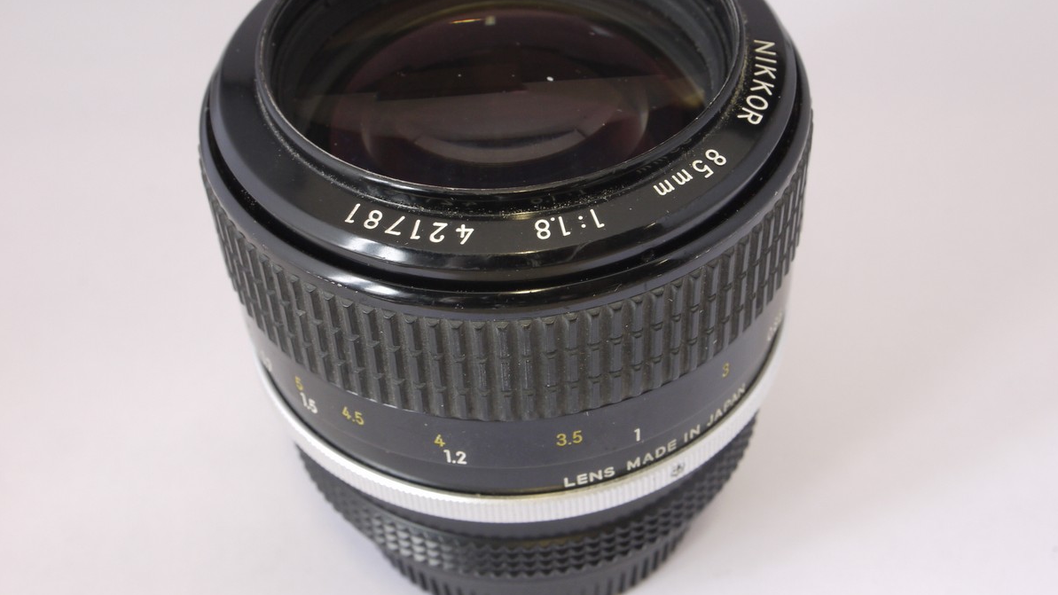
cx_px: 529
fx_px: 1599
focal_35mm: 57
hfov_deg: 36.6
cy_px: 254
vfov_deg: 21.1
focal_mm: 26
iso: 400
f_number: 10
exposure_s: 1/10
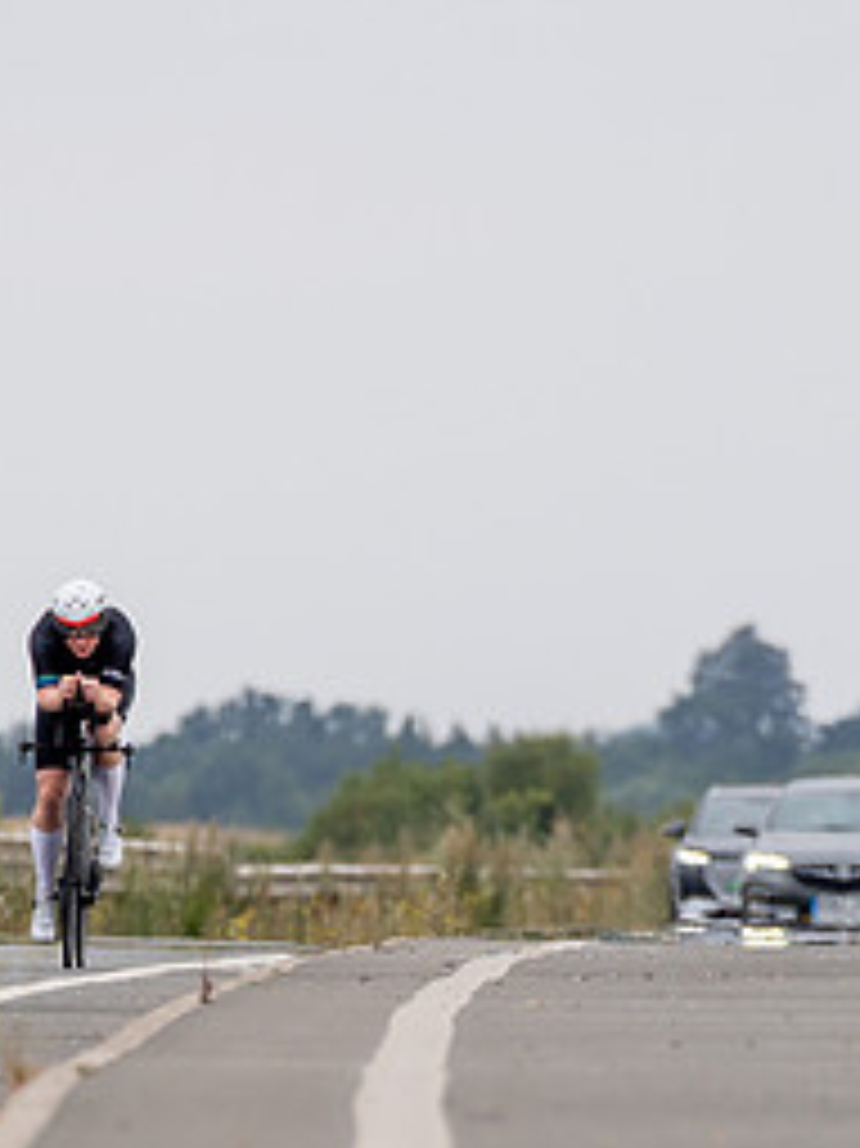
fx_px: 30733
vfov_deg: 2.1
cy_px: 1758
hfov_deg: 1.6
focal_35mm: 927
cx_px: -19
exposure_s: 1/800
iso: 100
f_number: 3.5
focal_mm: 200
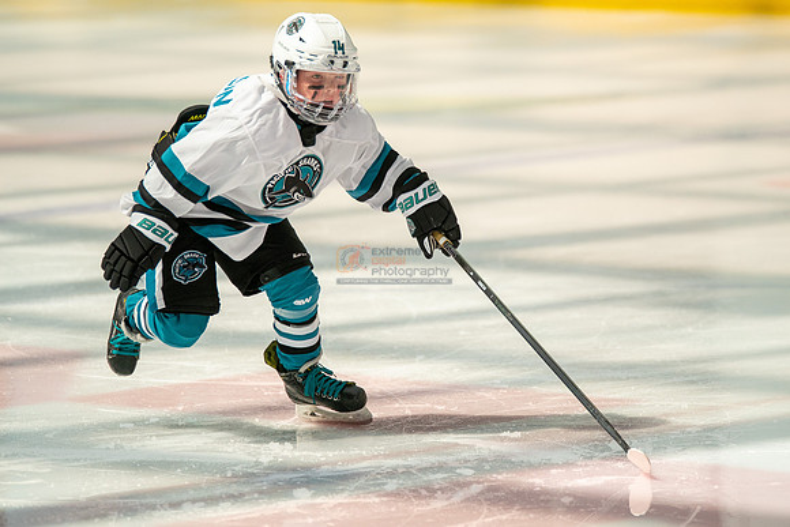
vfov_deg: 4.1
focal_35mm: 339
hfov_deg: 6.1
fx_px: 7443
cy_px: 236
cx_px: 408
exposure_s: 1/6400
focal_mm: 261
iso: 1600
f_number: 3.2
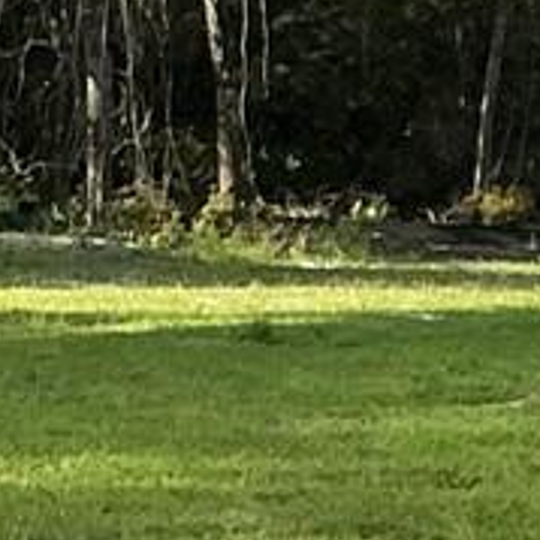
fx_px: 3900
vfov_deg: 7.9
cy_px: 154
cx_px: 1907
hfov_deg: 6.7
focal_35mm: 221
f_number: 1.8
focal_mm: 3
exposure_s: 1/1221
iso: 25
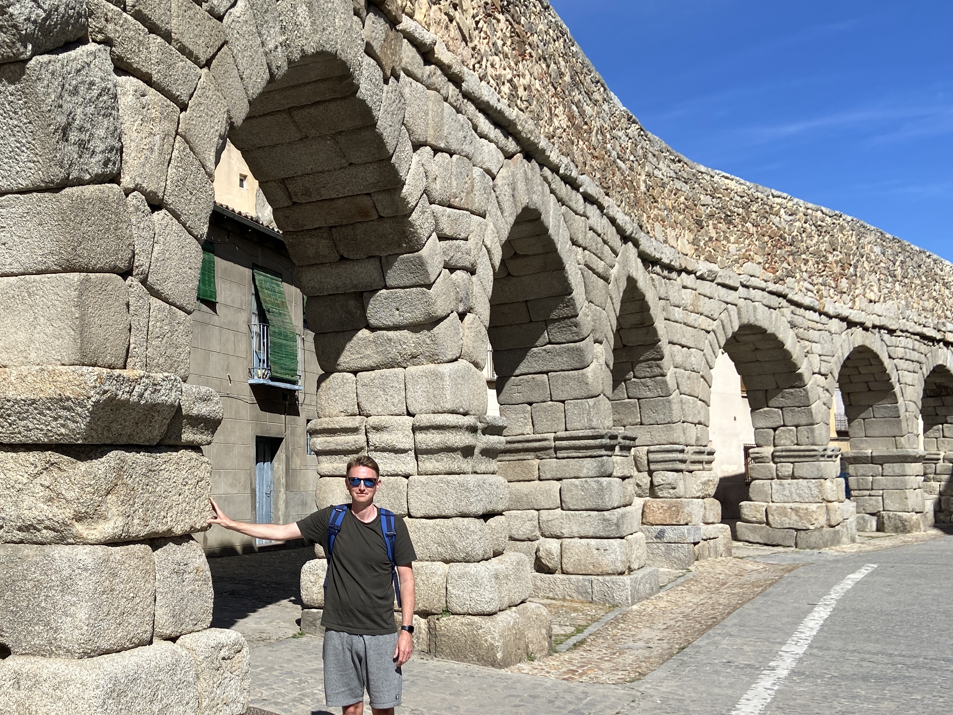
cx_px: 264
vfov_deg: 35.9
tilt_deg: +2.4
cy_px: 412
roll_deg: +1.2
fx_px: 1101
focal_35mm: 40
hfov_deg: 45.5
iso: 32
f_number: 1.8
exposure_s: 1/3846
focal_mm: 4.25
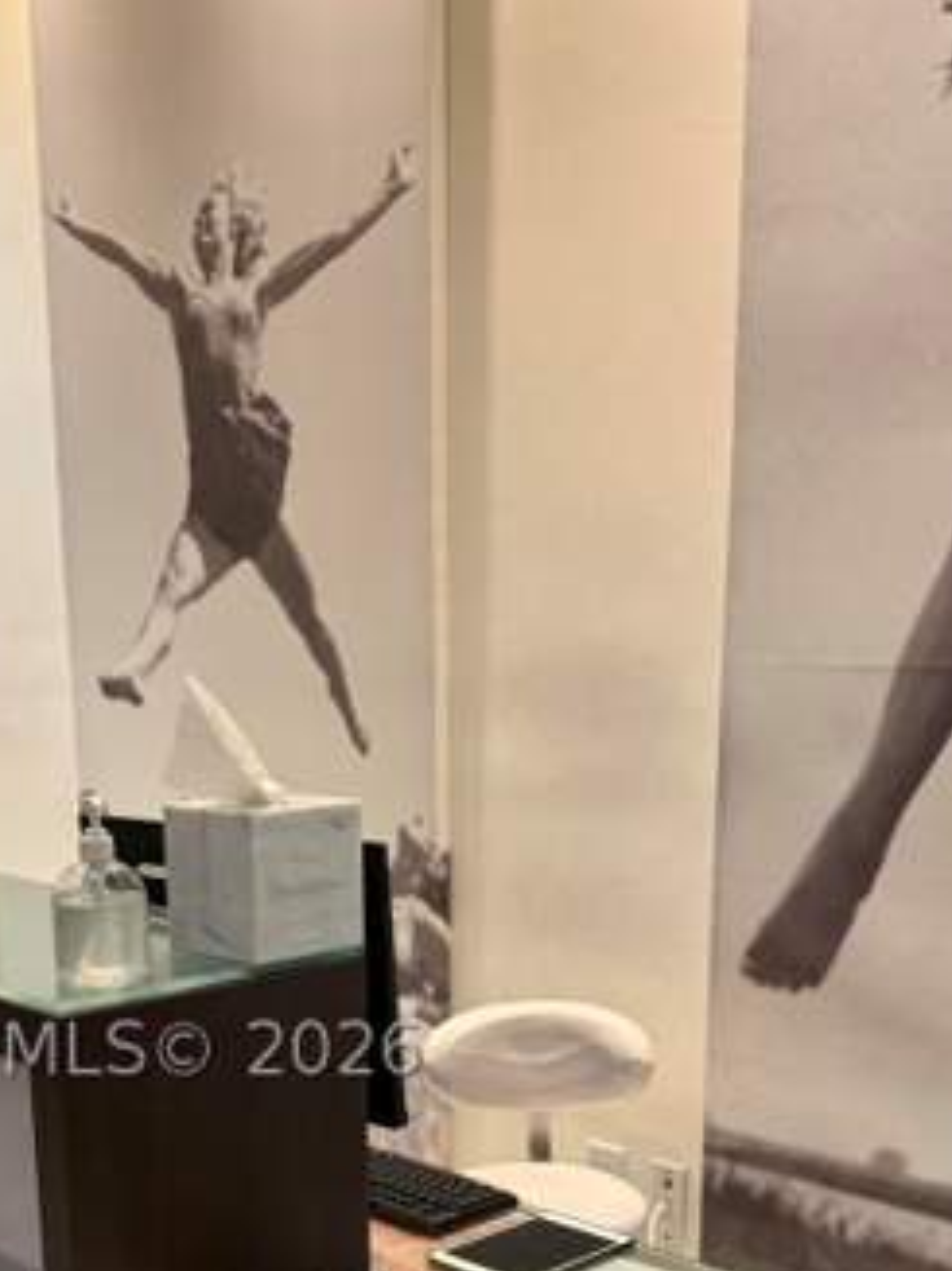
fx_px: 1725
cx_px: 330
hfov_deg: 30.7
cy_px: 1049
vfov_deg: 38.6
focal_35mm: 47
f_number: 1.78
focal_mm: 6.76
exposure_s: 1/60
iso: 400
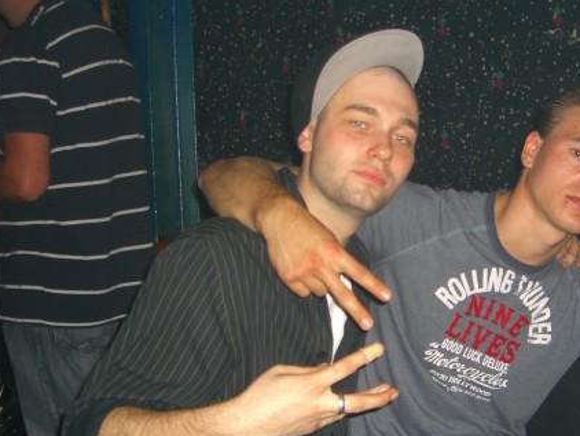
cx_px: 393
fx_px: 905
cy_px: 242
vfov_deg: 27.0
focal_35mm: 54
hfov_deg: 35.1
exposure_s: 1/60
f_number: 2.8
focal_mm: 7.9
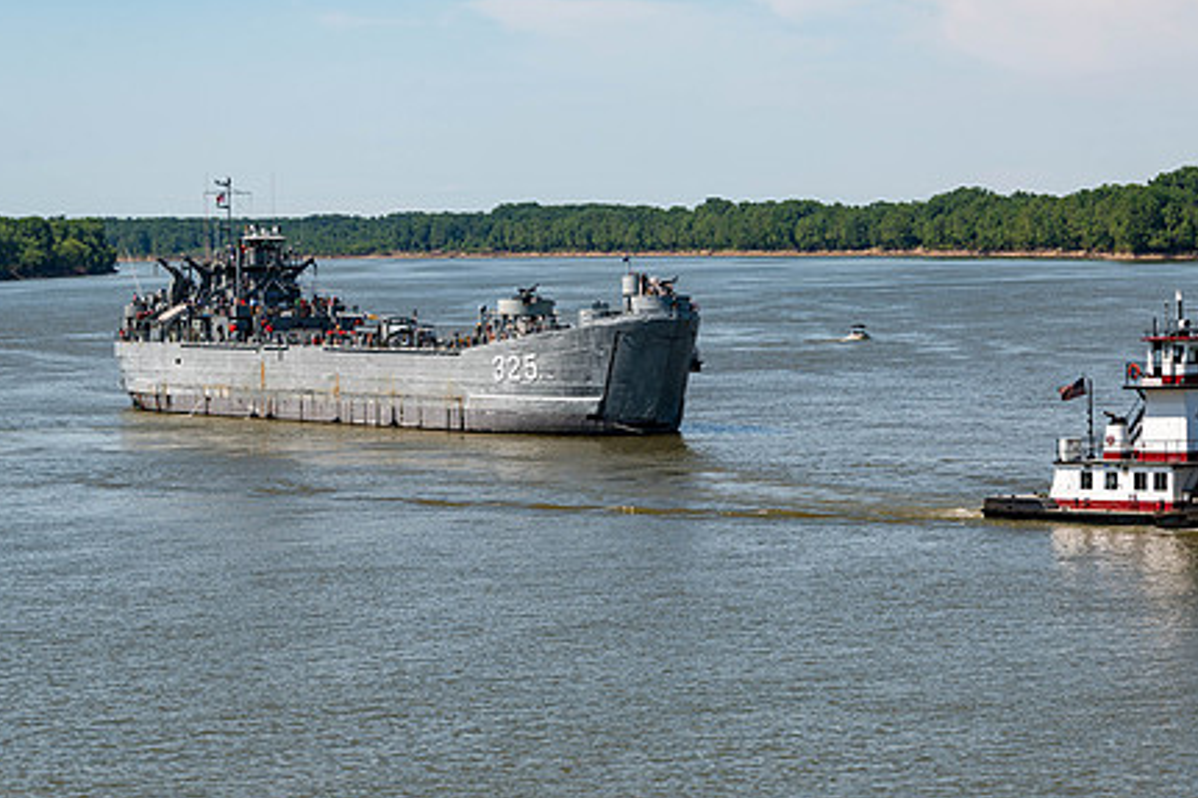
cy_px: 421
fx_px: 4391
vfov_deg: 10.4
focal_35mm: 132
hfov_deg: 15.5
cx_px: 675
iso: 64
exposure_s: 1/250
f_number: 8
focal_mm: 98
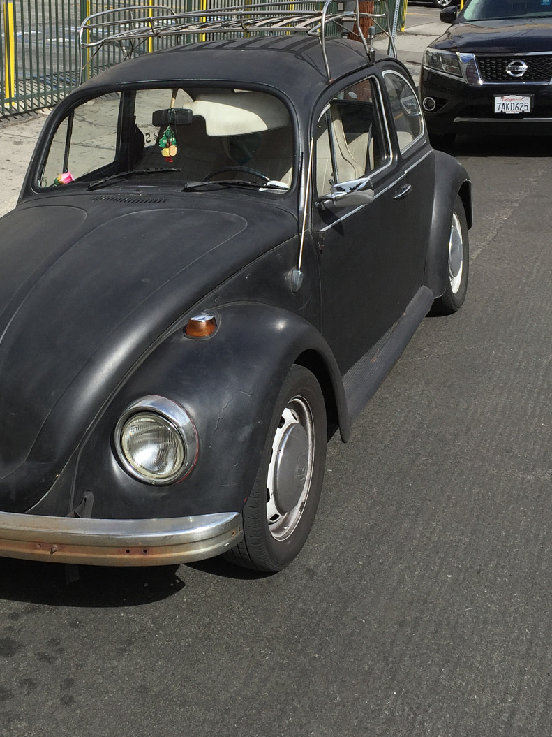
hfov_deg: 32.5
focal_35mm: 44
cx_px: 170
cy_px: 274
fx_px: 936
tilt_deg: -16.1
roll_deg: -0.5
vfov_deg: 42.6
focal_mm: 4.15
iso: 32
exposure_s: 1/2475
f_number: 2.2
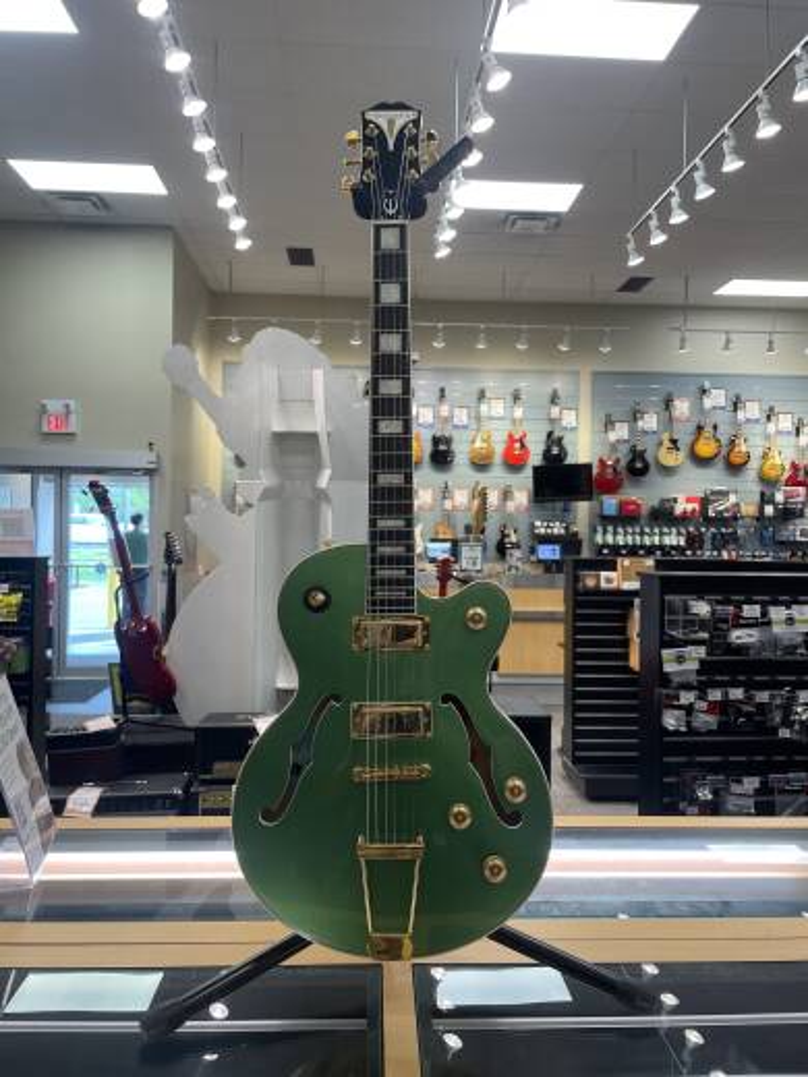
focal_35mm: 26
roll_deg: -0.7
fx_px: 809
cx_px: 404
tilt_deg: +0.3
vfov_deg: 67.3
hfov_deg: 53.1
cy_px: 538
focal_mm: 4.2
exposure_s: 1/120
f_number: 1.6
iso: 100
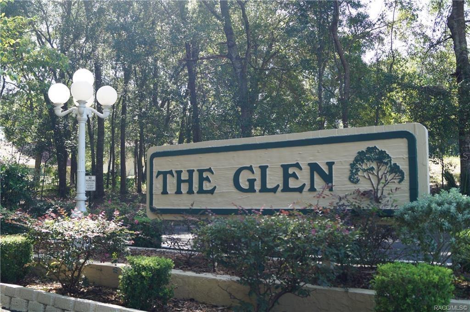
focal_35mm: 36
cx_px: 235
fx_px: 470
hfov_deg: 53.2
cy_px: 156
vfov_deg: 36.8
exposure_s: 1/80
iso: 100
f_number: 5
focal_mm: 24
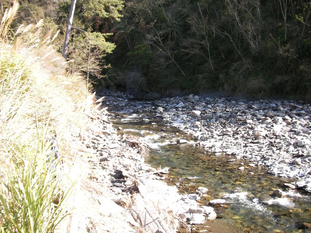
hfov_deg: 45.8
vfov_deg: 35.1
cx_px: 156
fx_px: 368
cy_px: 116
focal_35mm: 41
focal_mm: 6.3
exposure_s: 1/136
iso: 50
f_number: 3.5
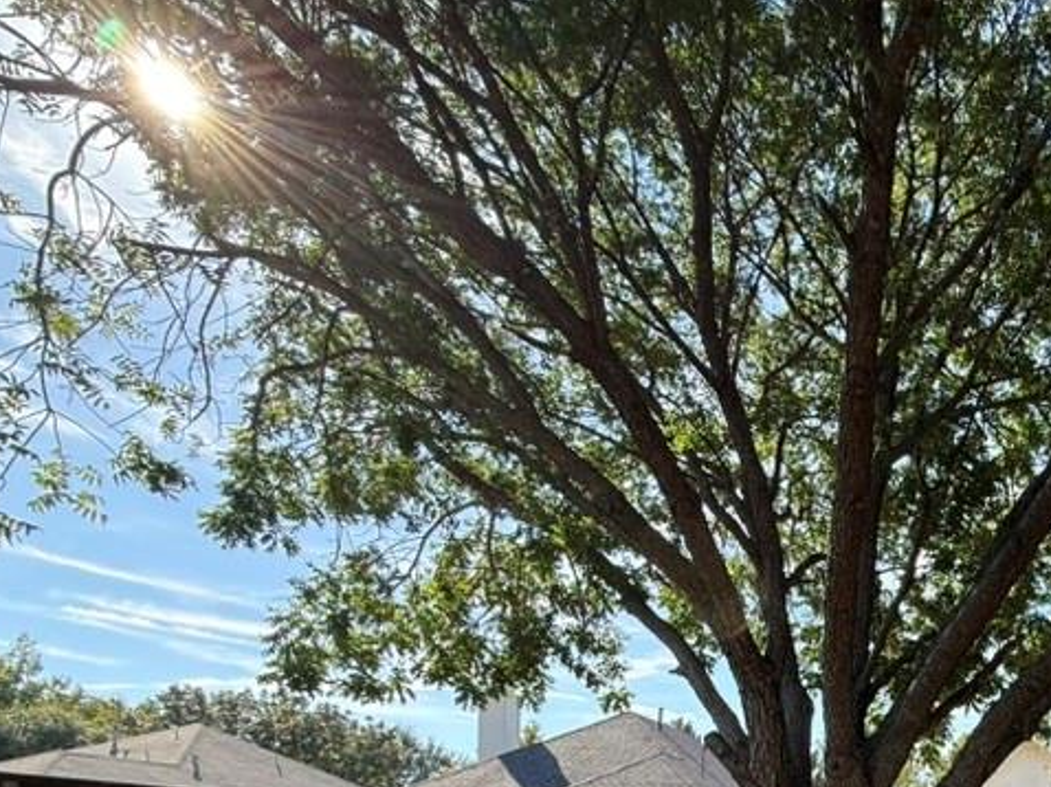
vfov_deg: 39.6
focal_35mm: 30
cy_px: 831
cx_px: 994
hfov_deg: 51.1
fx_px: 910
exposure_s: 1/545
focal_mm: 2.22
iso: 64
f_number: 2.2
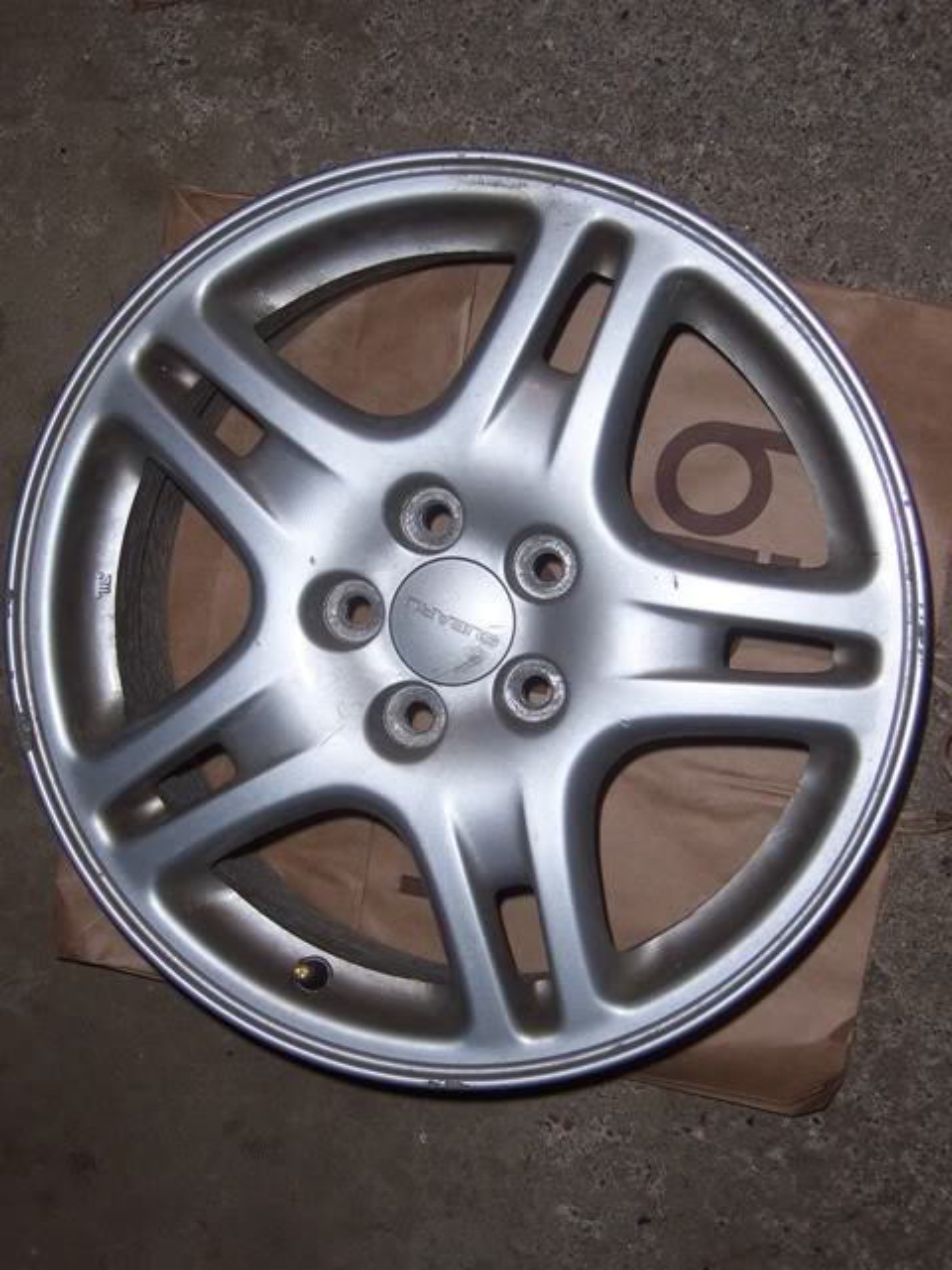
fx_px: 1980
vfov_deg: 35.5
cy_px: 635
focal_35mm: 54
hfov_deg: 27.0
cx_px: 476
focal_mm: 9
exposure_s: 1/60
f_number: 3.6
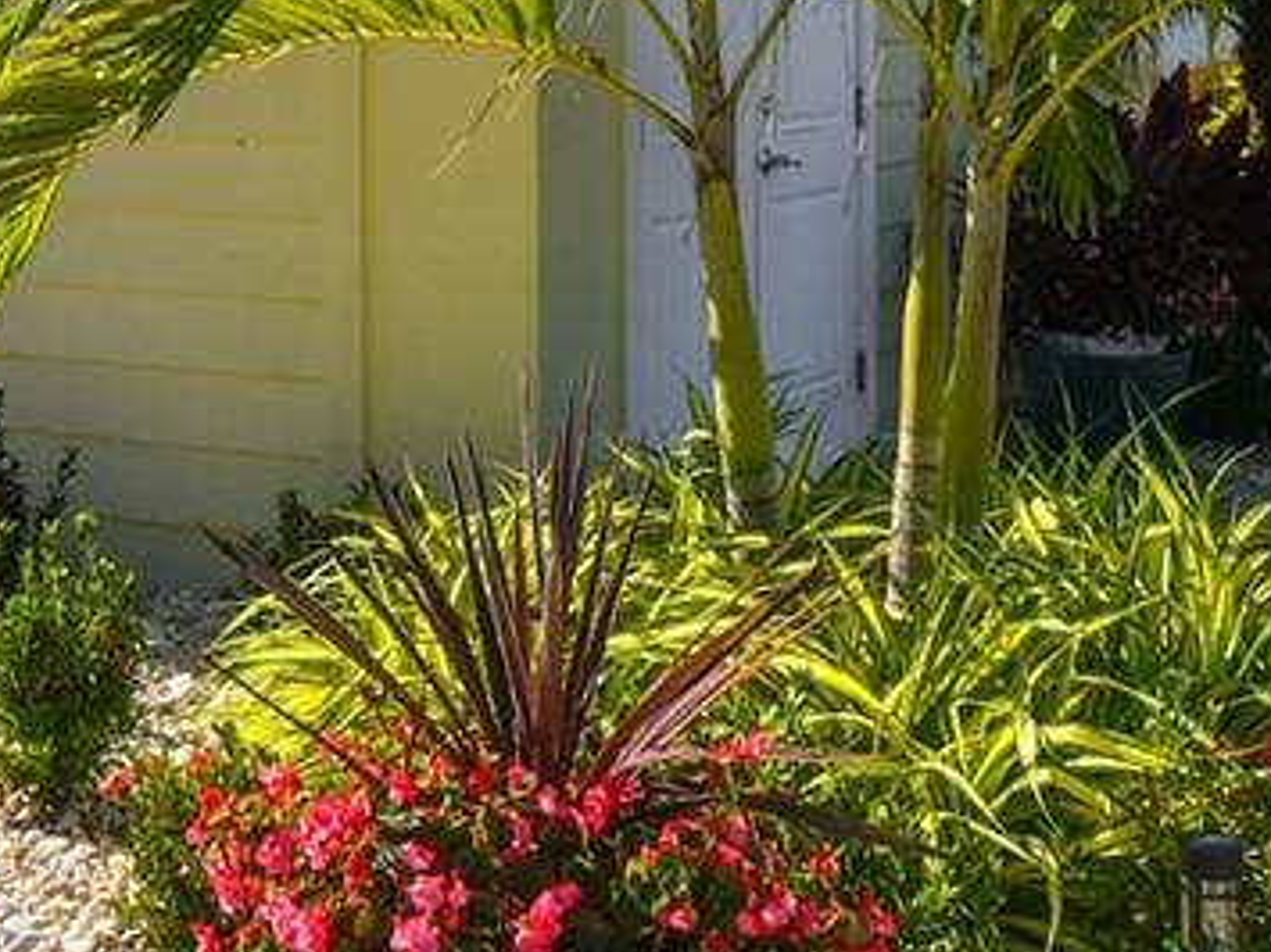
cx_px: 122
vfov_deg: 21.4
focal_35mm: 65
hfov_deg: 28.6
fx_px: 2386
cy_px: -89
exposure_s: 1/640
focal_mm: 10
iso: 100
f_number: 7.1
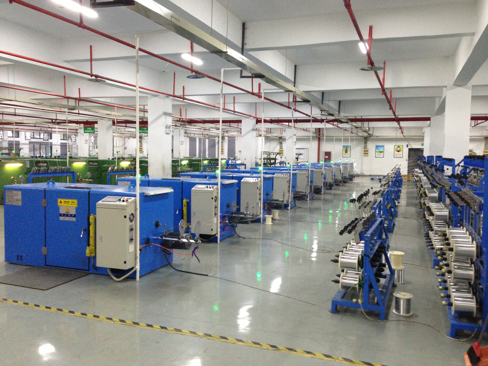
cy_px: 183
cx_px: 244
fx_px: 465
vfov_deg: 42.9
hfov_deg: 55.4
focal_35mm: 33
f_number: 2.4
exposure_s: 1/20
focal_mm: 4.13
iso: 200
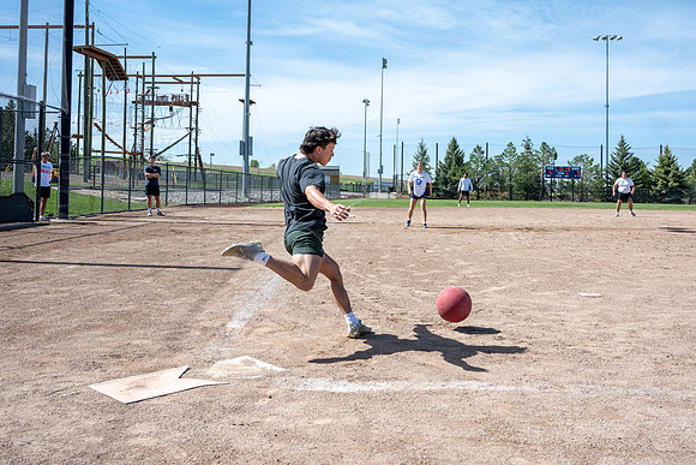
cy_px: 163
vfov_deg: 37.1
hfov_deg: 53.9
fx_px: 685
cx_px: 363
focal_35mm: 35
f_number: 4
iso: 100
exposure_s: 1/2000
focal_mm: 24
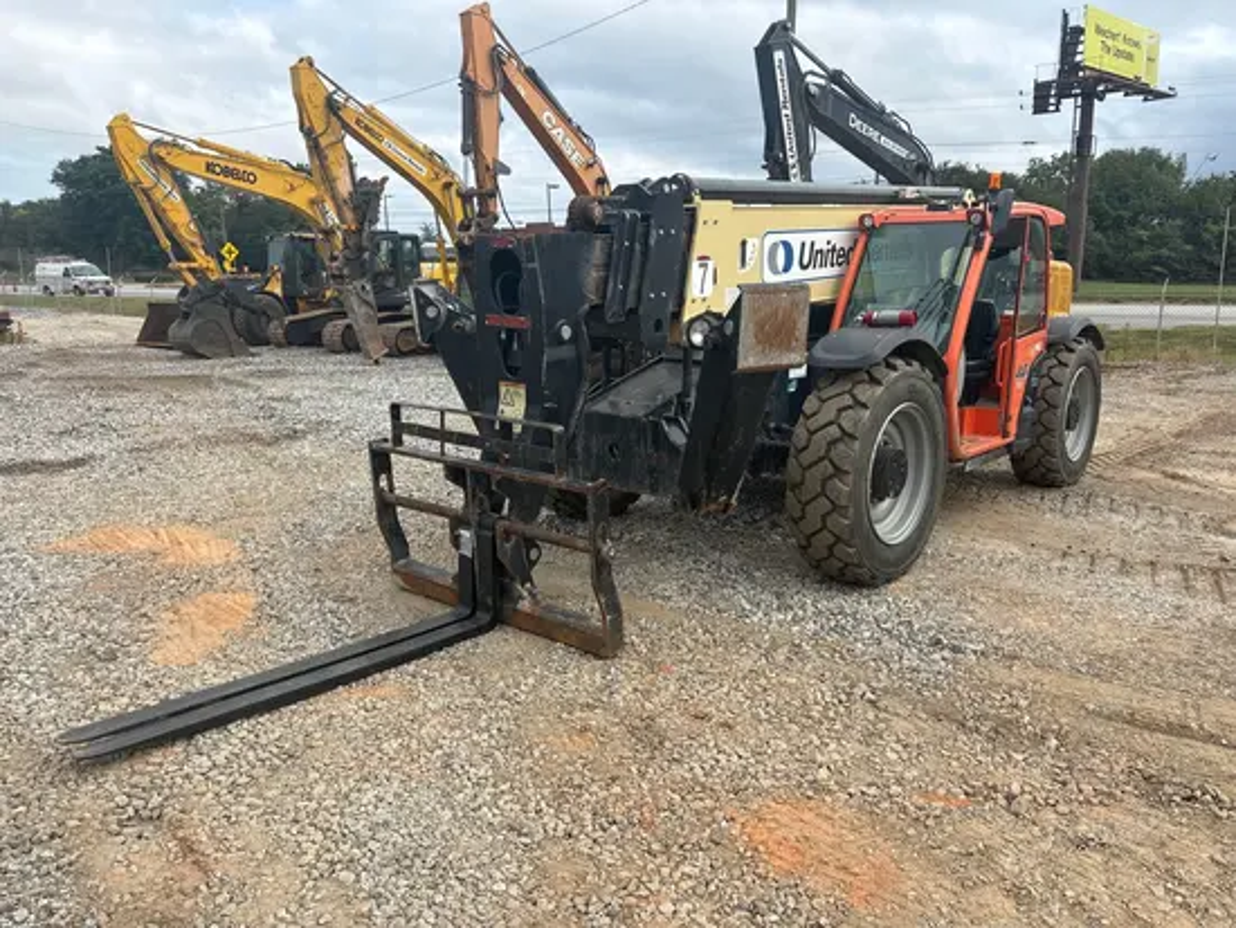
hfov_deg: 67.3
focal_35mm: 26
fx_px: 929
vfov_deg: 53.1
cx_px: 618
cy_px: 464
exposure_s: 1/1499
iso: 50
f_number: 1.6
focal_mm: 5.96
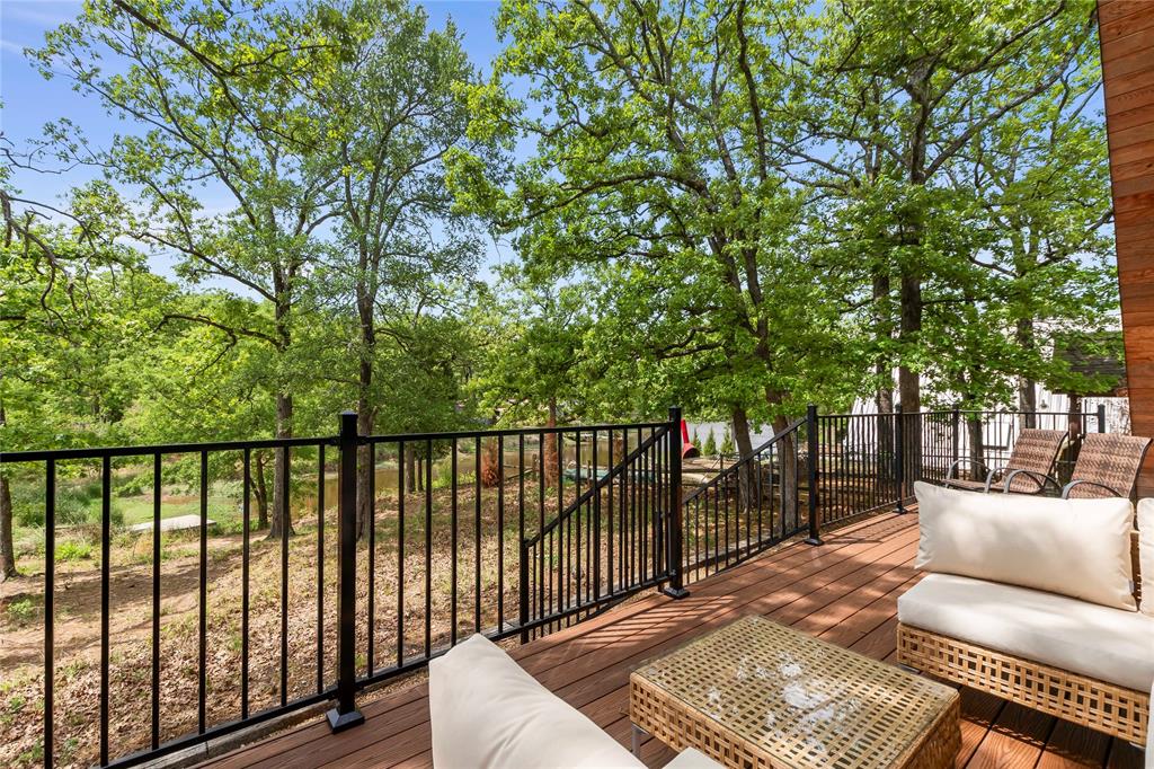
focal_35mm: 15
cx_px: 577
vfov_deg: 77.3
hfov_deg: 100.4
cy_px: 384
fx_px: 481
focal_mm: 10
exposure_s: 1/400
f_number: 8
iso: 100
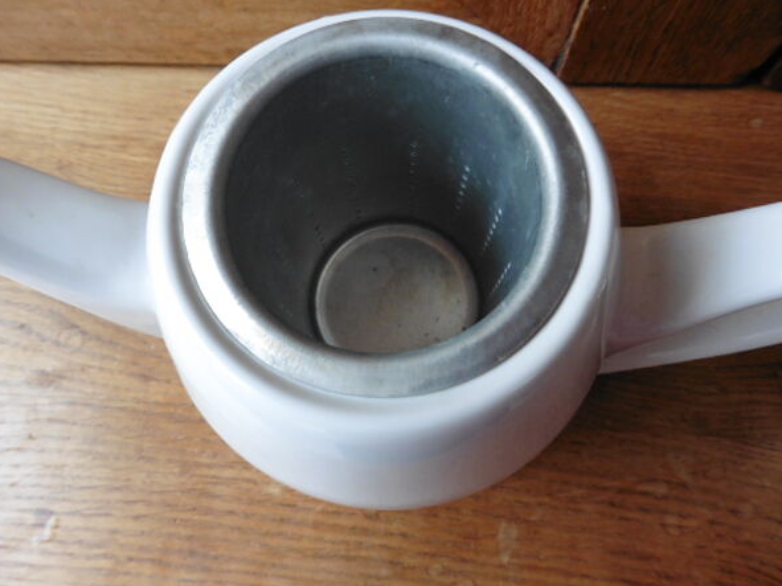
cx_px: 388
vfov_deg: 53.0
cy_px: 271
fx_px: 587
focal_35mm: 26
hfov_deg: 67.3
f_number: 3.3
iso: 320
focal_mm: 4.3
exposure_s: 1/60
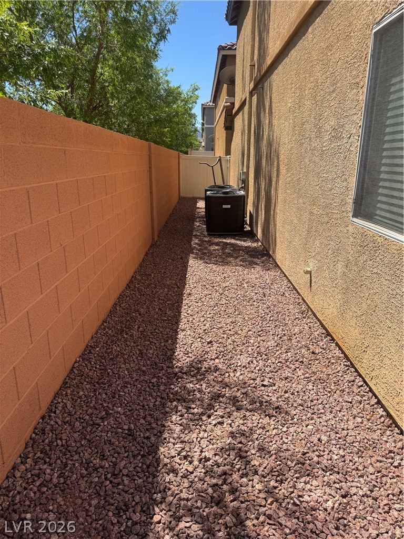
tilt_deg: -18.6
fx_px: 373
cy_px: 270
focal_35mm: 24
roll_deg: +1.0
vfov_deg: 71.6
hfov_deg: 56.8
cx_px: 202
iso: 80
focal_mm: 6.76
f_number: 1.78
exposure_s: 1/3096
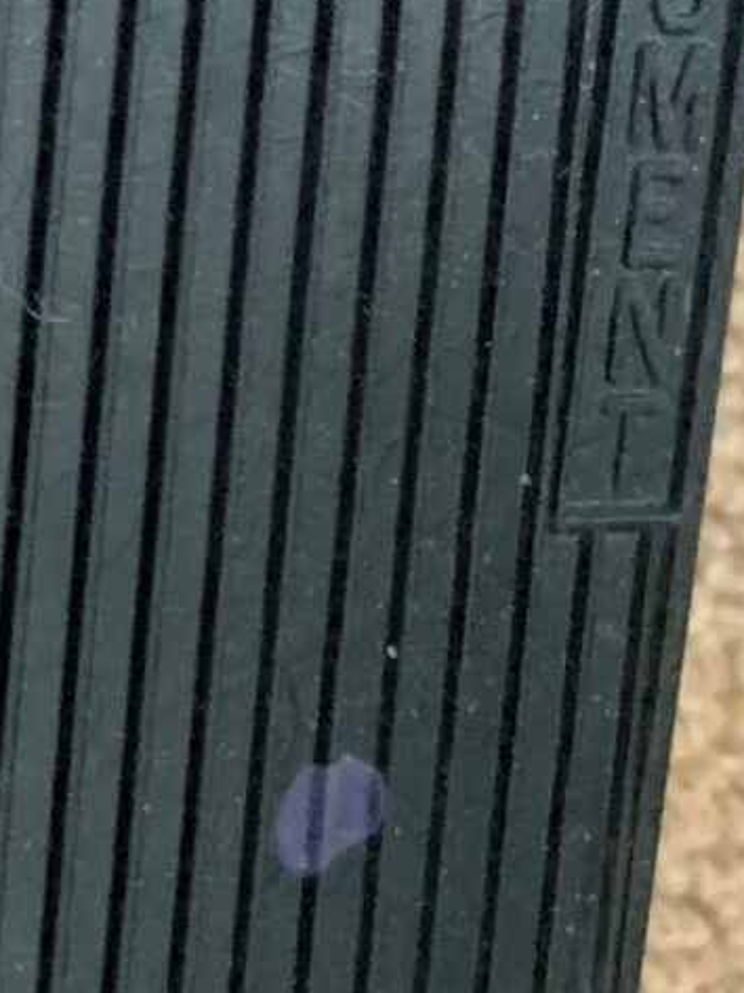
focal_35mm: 141
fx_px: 4041
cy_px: -149
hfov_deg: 10.0
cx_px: -544
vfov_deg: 13.7
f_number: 1.8
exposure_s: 1/60
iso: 200
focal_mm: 4.25
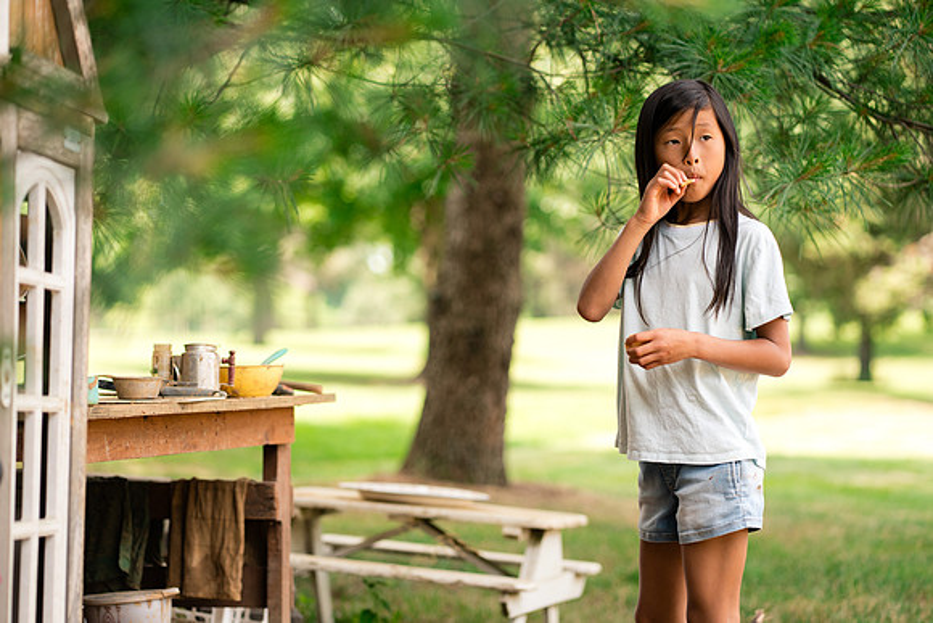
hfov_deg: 23.9
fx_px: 2203
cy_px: 312
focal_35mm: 85
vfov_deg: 16.1
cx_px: 466
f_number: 2.5
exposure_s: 1/640
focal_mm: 85
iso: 320
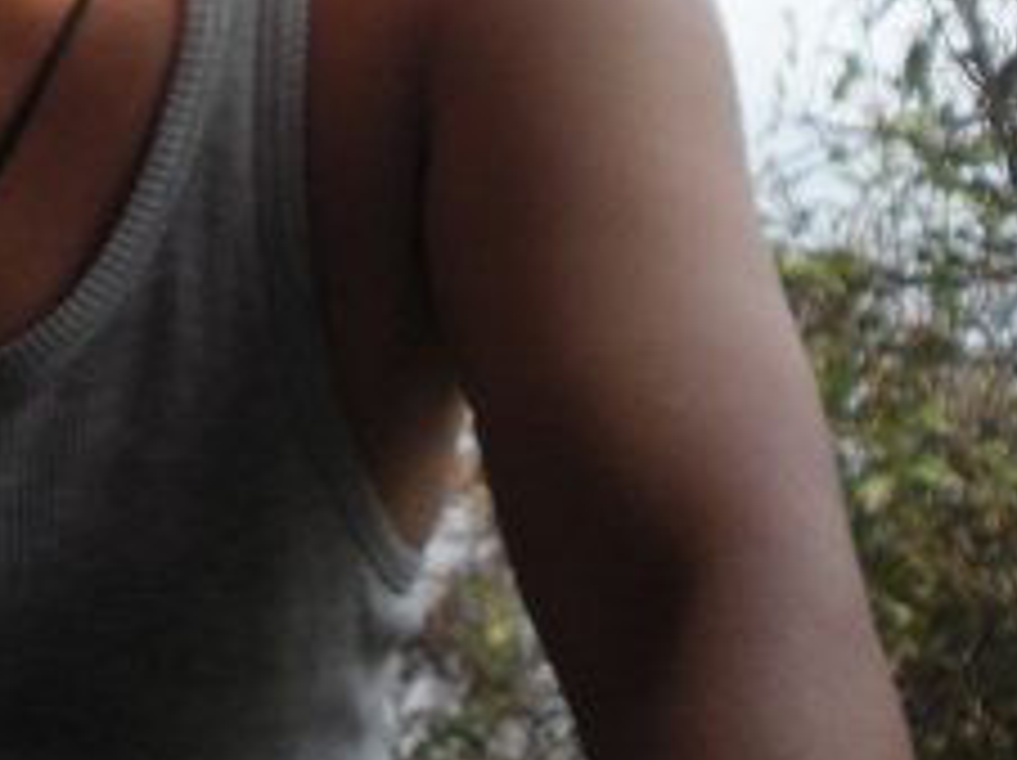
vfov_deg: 9.5
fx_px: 4578
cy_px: 112
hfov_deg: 12.6
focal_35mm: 156
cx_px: 58
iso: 64
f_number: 4
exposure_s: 1/194
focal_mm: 7.7
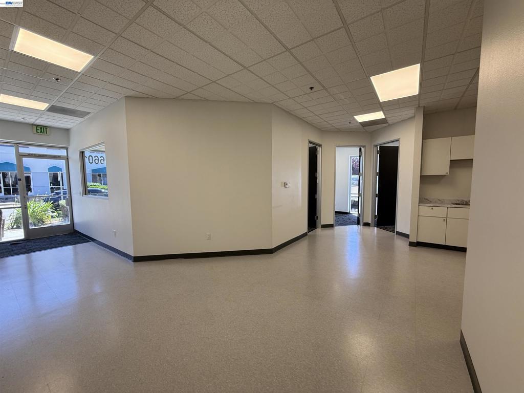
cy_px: 196
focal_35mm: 14
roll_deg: +0.5
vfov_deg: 85.7
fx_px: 212
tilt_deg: -3.6
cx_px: 262
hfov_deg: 102.1
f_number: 2.2
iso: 80
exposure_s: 1/120
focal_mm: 2.22
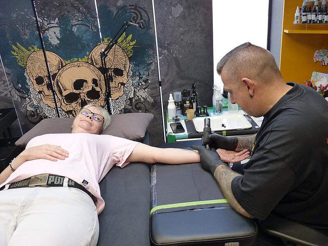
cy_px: 123
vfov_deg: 46.8
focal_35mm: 30
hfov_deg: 60.0
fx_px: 284
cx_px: 164
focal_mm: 5.3
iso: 200
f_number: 3
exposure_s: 1/30
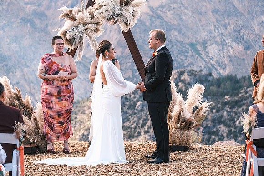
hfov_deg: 19.8
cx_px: 132
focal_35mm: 103
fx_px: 755
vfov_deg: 13.3
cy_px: 88
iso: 400
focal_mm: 68.7
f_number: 2.8
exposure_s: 1/850
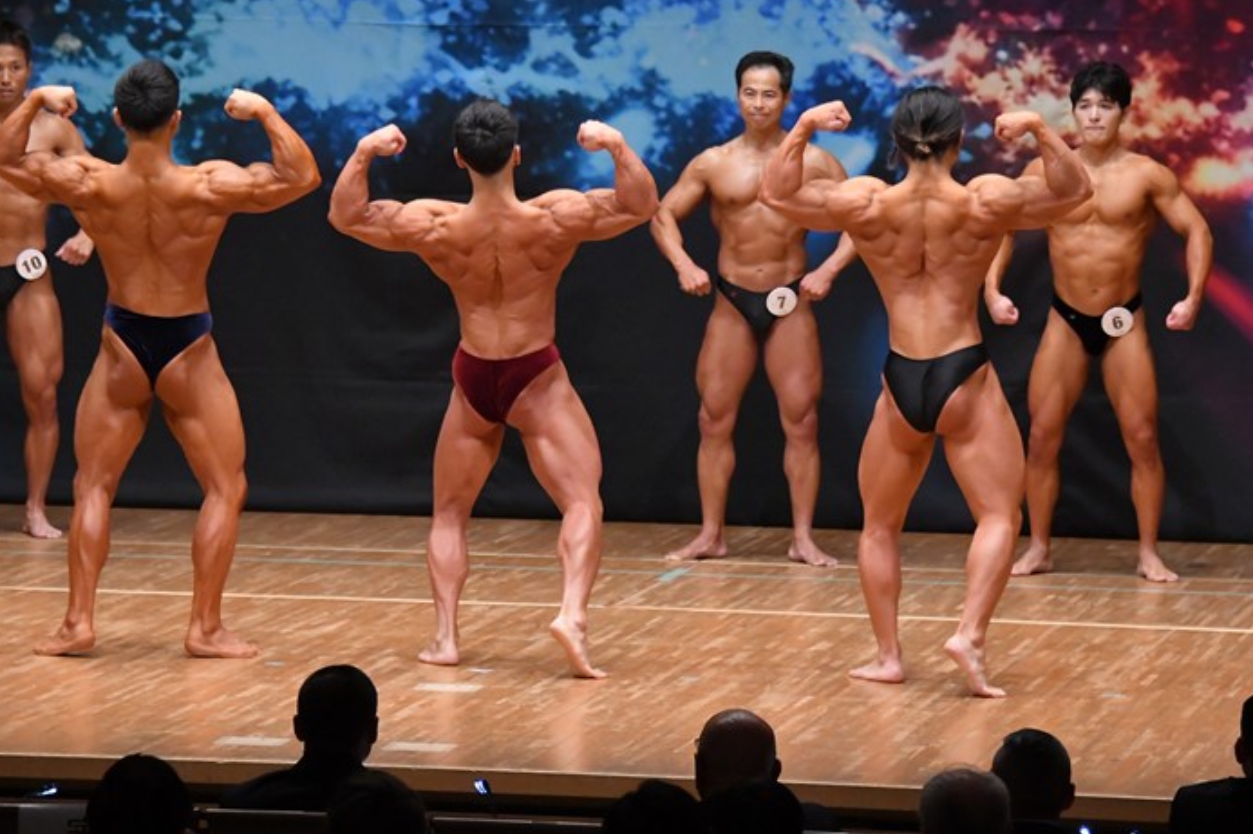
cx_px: 560
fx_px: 7860
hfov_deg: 9.1
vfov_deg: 6.1
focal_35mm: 226
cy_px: 374
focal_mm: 135
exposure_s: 1/400
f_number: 5.6
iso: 6400
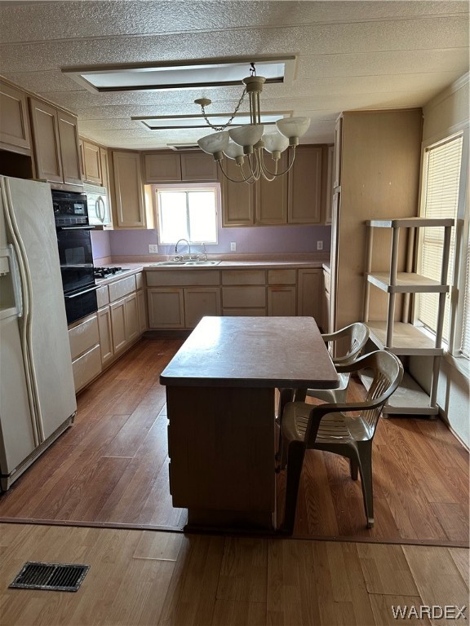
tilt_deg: -9.4
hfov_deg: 56.8
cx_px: 235
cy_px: 313
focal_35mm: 24
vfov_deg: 71.6
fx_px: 434
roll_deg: +1.3
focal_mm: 6.86
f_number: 1.78
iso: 250
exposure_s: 1/63
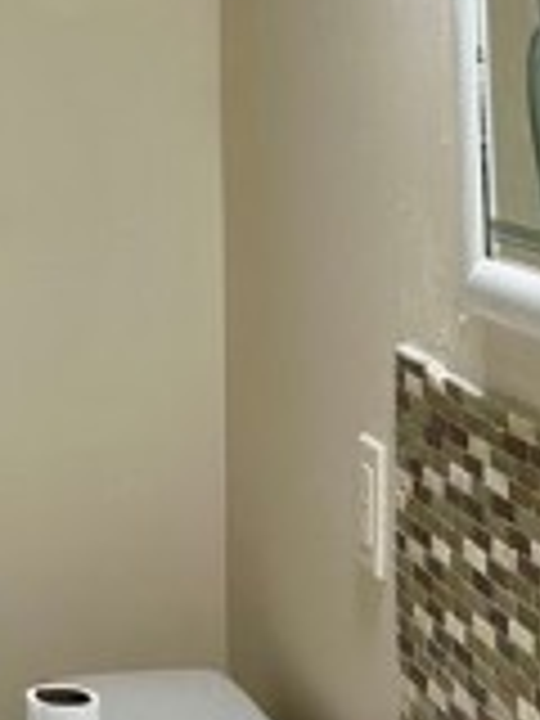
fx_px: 2392
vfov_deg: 17.0
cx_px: -153
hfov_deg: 12.5
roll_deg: +2.0
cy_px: 144
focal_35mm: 115
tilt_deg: -3.0
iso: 64
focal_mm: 6.86
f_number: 1.78
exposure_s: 1/120
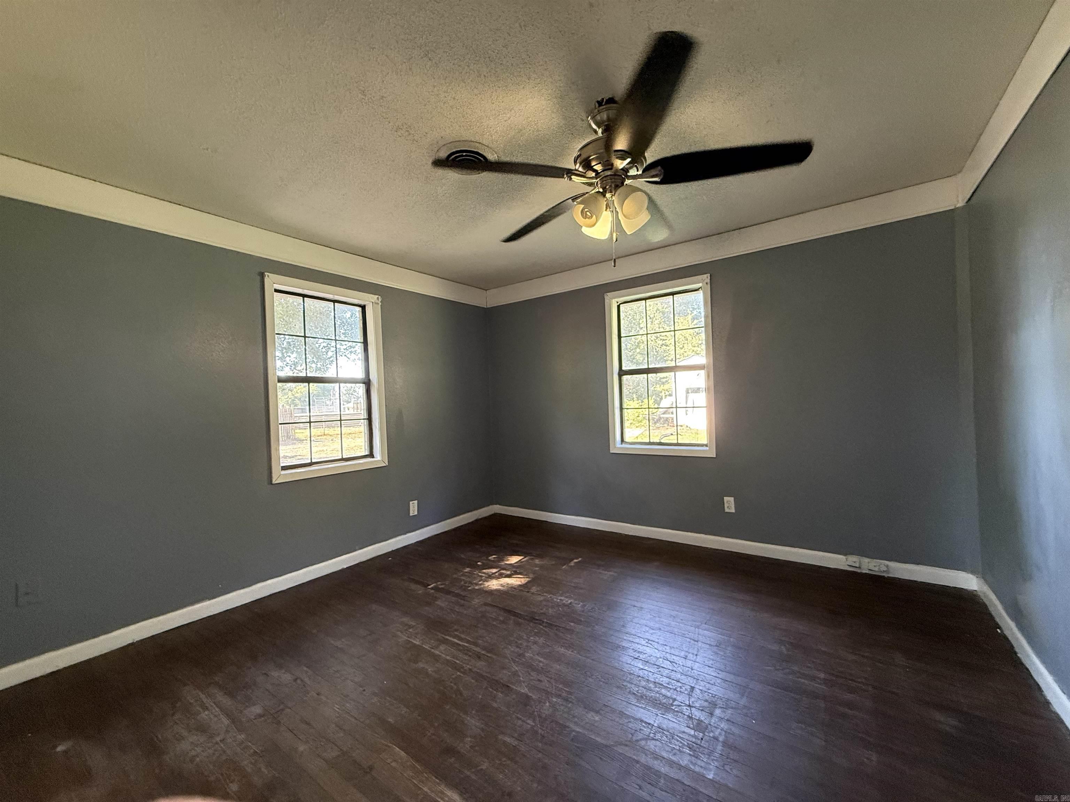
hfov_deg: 102.1
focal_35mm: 14
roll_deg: +2.3
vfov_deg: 85.7
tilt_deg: +1.0
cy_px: 401
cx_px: 535
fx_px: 433
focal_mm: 2.22
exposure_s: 1/62
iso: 320
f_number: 2.2
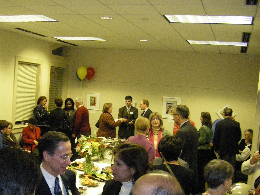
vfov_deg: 29.5
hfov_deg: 38.7
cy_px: 124
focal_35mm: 49
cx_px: 103
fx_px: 368
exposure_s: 1/50
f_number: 3.5
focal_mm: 6.3
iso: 800
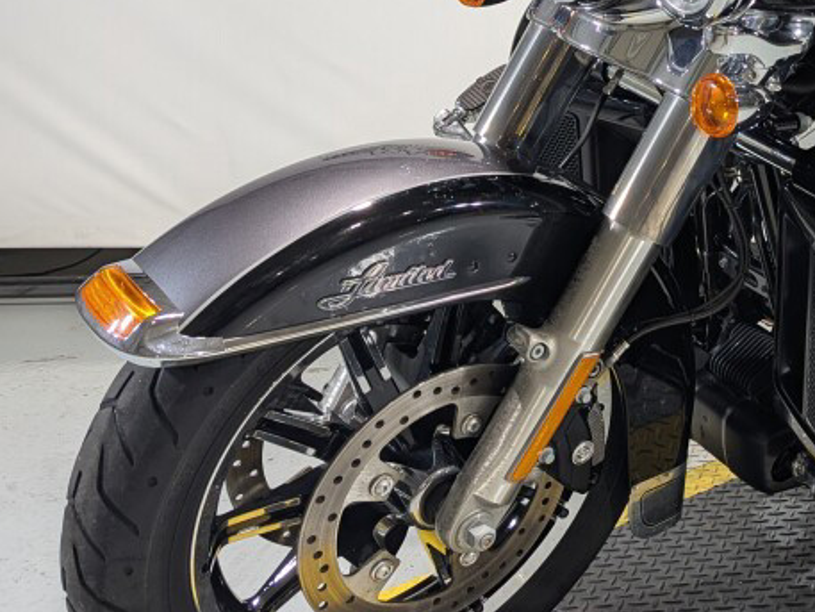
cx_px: 837
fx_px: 1319
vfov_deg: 25.6
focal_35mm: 56
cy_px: 102
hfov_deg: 31.4
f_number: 1.85
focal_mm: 6.81
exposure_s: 1/60
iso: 46
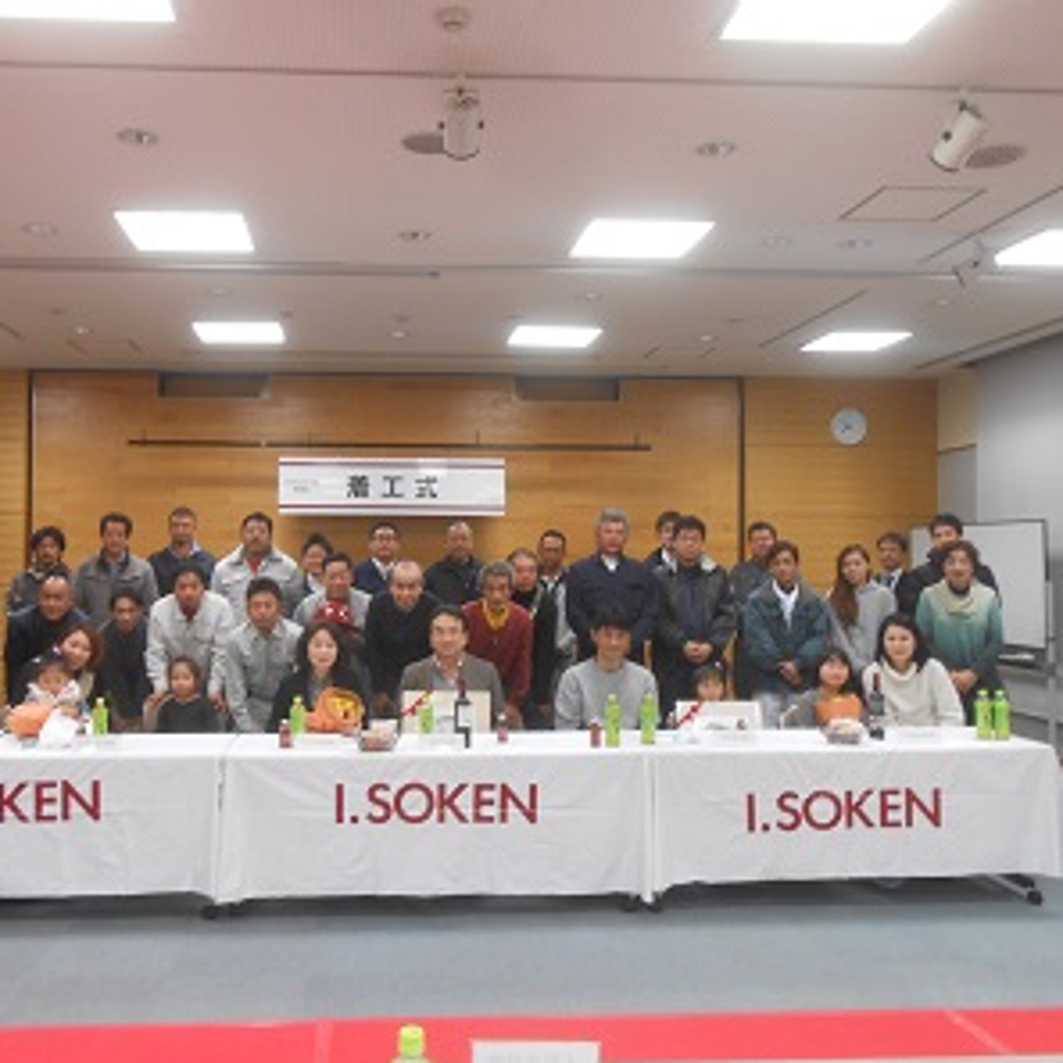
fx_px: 1077
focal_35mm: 31
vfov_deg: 52.5
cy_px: 530
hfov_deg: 52.1
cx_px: 415
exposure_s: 1/30
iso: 200
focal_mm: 4.6
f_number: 3.5
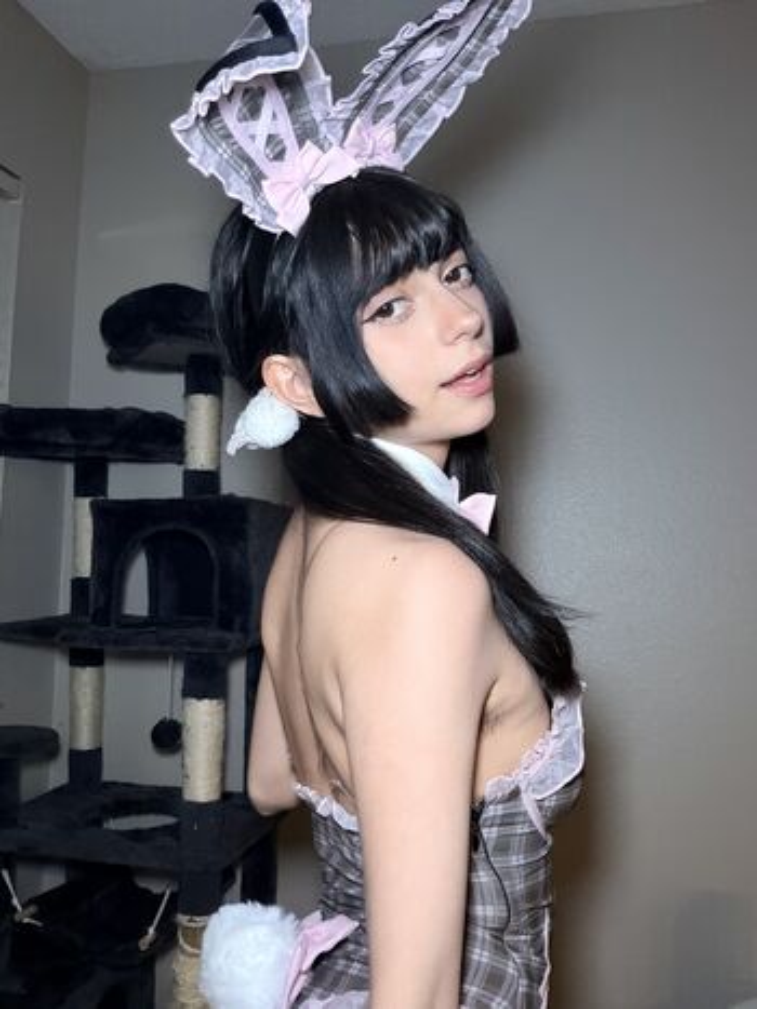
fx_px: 875
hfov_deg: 46.8
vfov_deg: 60.0
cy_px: 504
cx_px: 378
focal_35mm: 30
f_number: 1.9
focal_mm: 2.71
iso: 500
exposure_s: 1/30
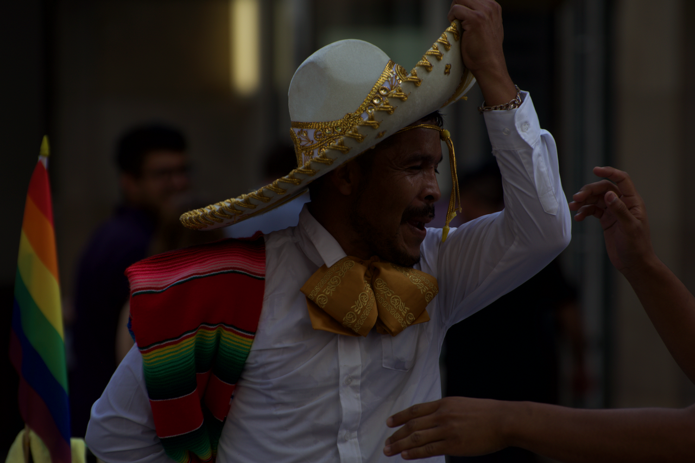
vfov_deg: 3.8
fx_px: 6951
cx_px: 348
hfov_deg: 5.7
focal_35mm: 360
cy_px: 232
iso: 100
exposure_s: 1/400
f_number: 5.6
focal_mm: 240
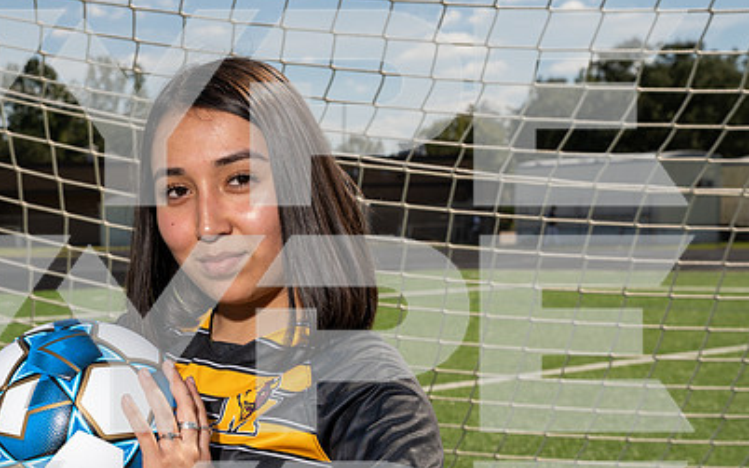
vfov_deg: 18.0
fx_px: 1469
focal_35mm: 72
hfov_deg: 28.3
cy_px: 335
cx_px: 220
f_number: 8
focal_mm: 49
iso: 100
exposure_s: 1/250
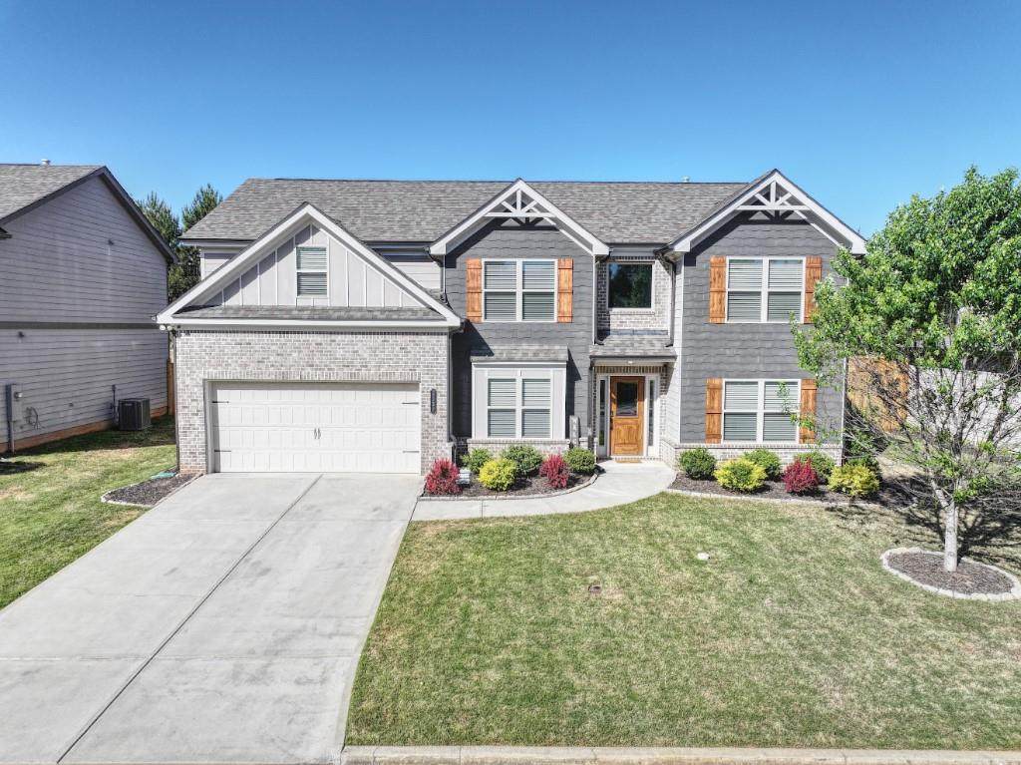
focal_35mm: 24
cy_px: 382
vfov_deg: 56.8
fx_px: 708
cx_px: 510
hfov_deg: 71.6
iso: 100
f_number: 2.8
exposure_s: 1/2000
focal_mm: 12.3
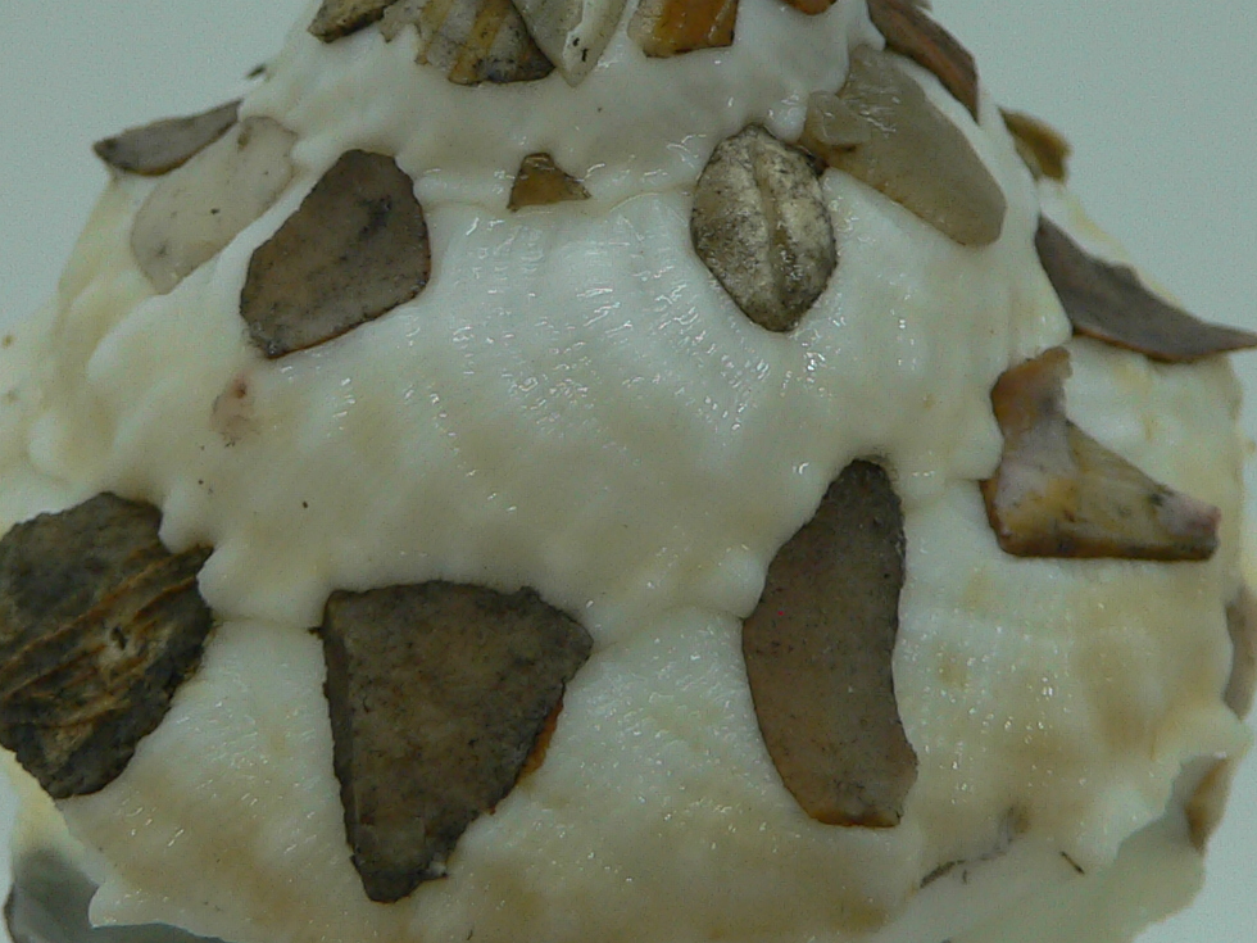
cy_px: 422
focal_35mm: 72
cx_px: 636
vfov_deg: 20.4
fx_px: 2615
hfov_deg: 27.0
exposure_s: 1/60
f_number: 2.8
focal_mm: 4.6
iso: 80
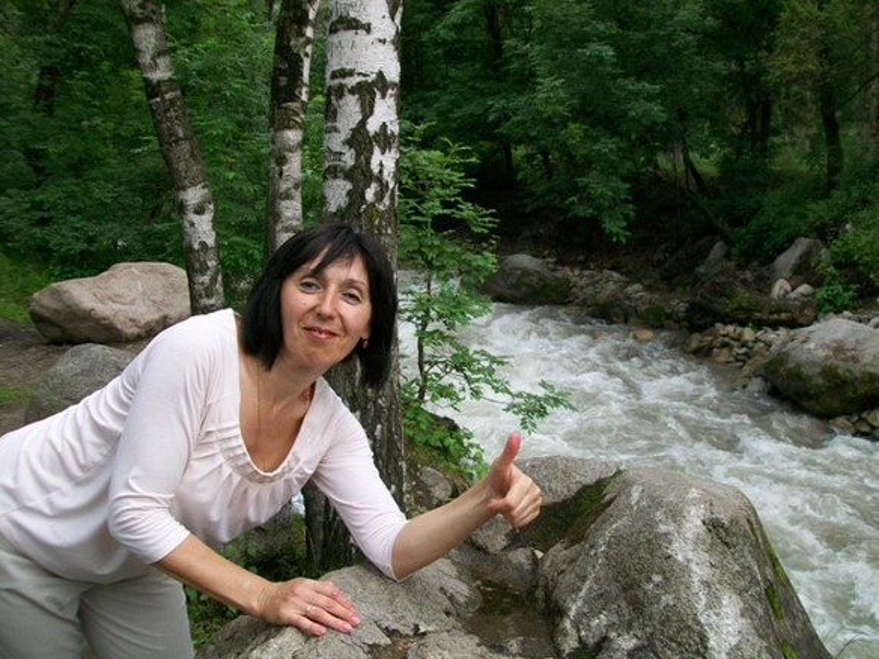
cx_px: 447
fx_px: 940
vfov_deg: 38.7
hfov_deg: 50.1
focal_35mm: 37
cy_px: 323
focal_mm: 6
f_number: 2.7
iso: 64
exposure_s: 1/80
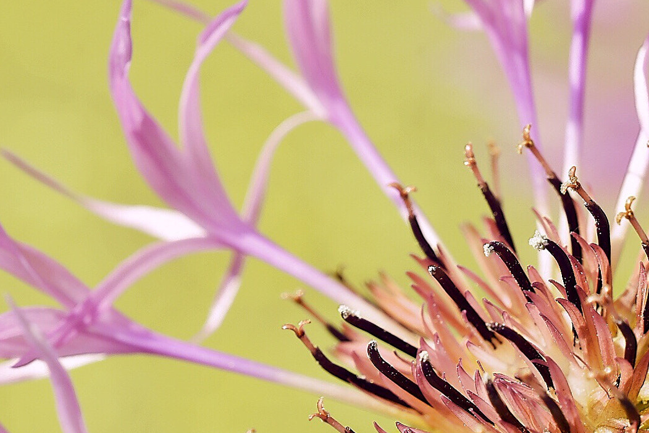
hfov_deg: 8.6
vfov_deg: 5.7
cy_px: 249
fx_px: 4323
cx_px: 361
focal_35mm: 240
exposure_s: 1/160
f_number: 11
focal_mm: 105
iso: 125
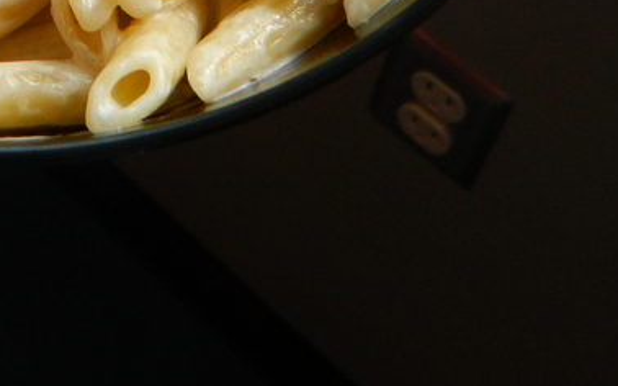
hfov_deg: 22.5
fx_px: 1499
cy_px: -388
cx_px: 13
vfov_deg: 12.8
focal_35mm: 89
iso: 140
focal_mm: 5.6
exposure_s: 1/320
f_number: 3.2
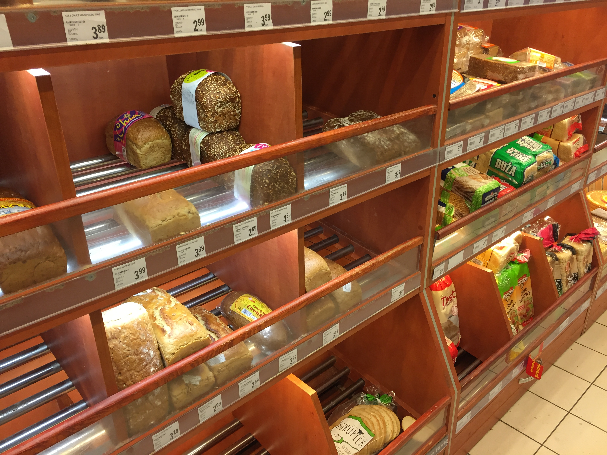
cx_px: 304
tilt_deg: -28.5
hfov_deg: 61.7
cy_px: 228
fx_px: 509
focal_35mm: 29
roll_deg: -0.2
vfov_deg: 48.2
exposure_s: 1/33
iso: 50
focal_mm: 4.15
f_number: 2.2
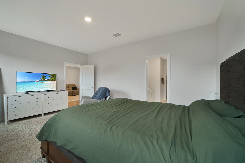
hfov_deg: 104.3
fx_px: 95
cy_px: 82
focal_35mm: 14
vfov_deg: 81.2
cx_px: 122
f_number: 8
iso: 400
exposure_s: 1/10
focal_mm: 14
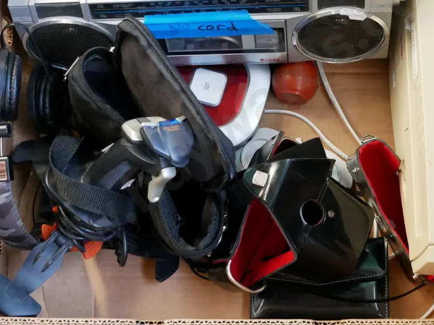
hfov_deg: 25.3
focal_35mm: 77
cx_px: 243
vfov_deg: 19.1
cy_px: 120
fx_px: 966
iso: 3200
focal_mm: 28
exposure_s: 1/30
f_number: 4.7
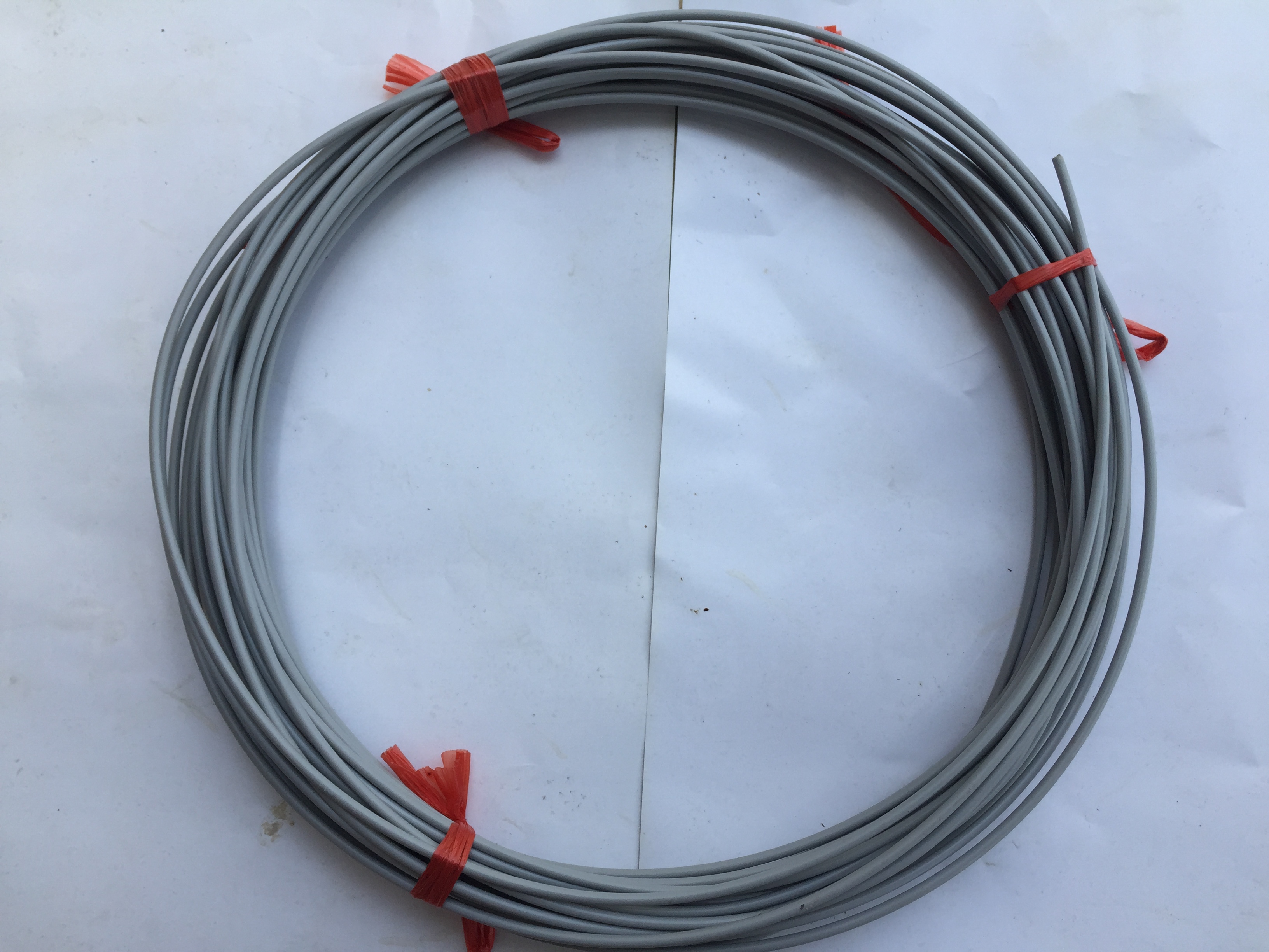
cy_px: 476
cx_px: 634
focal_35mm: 29
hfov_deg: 61.7
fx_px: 1063
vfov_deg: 48.2
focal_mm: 4.15
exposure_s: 1/573
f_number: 2.2
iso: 32
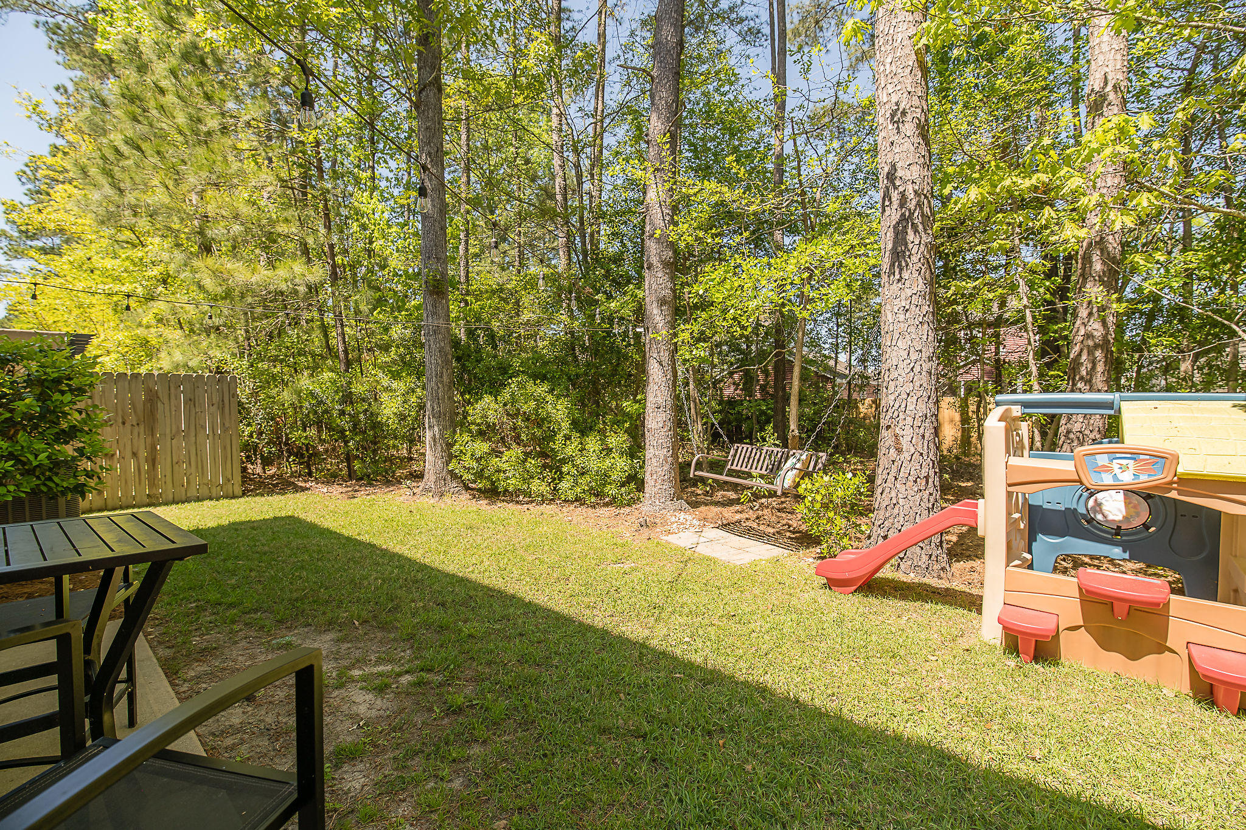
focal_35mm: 15
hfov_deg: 100.4
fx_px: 519
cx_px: 623
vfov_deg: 77.3
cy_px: 415
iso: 160
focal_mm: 15
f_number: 4.5
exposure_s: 1/500
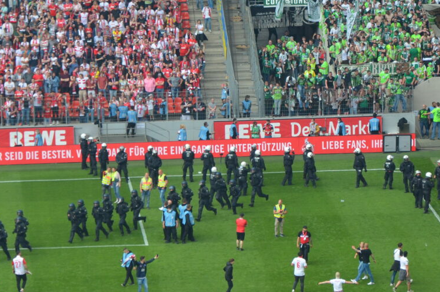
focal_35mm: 271
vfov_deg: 5.0
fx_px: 3307
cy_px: 115
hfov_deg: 7.6
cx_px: 171
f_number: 5.6
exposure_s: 1/500
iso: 400
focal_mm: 85
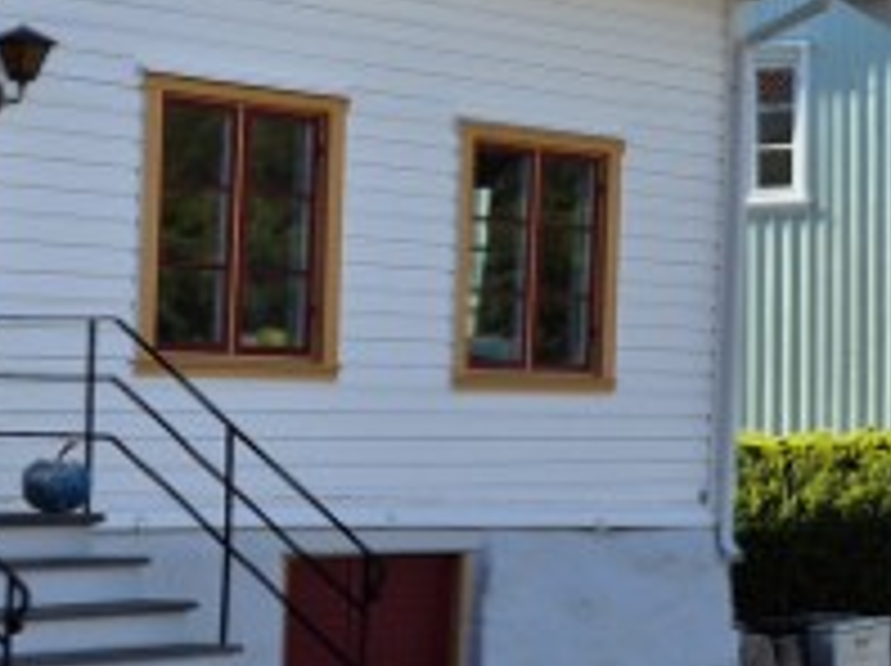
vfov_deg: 15.8
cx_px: 1336
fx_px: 2391
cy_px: 180
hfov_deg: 18.7
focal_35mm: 93
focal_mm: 5.4
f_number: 1.8
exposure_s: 1/1429
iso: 25
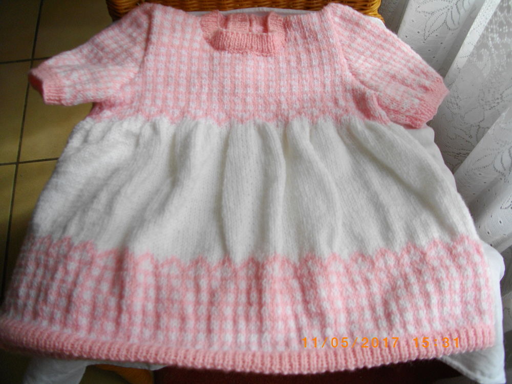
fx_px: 473
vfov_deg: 44.2
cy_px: 192
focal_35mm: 32
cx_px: 256
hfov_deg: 56.8
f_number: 2.9
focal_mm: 5.7
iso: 100
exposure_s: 1/200
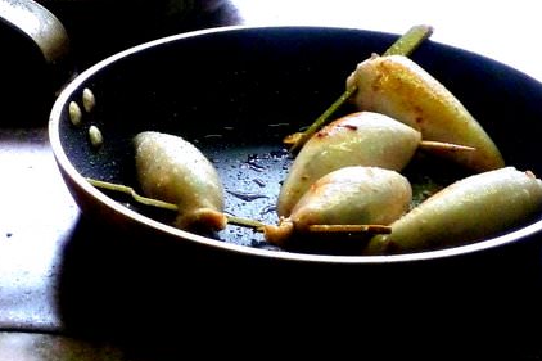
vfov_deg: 9.1
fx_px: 2242
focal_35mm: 149
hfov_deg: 13.7
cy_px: -1
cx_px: 155
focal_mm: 9.7
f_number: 3.9
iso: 400
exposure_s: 1/40
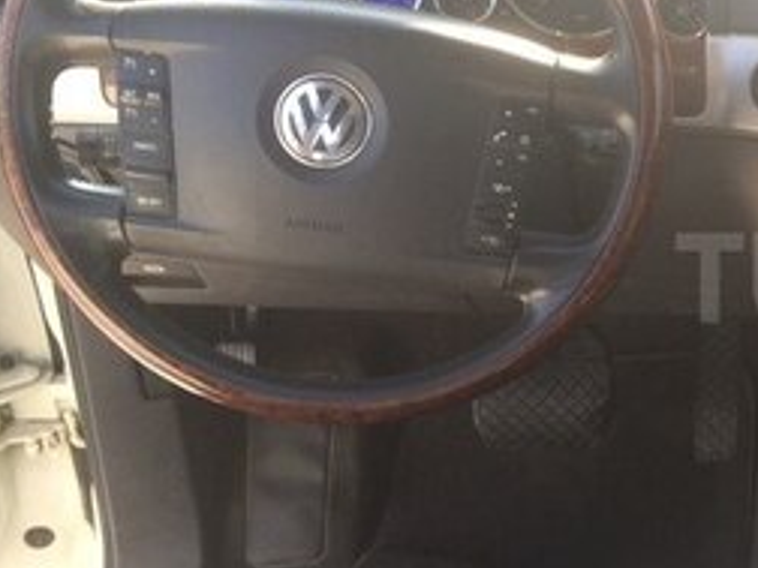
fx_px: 1664
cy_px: 278
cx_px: 984
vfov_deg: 19.4
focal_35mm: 76
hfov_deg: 22.9
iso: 32
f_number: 2.2
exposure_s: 1/153
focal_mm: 4.15
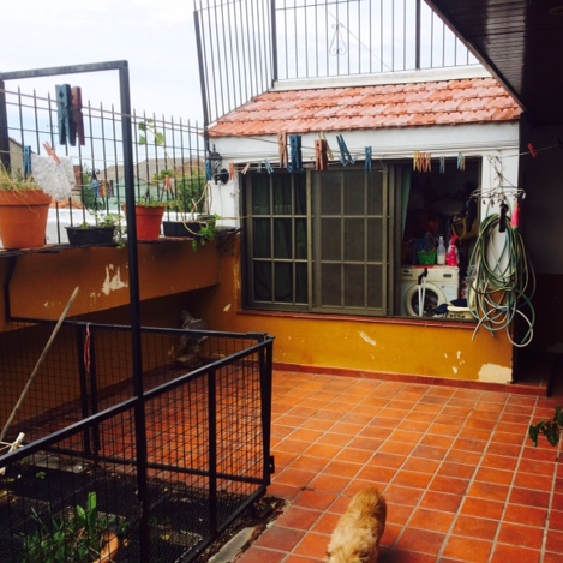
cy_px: 285
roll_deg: +1.6
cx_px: 327
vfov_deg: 47.2
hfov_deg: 47.0
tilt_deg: -6.6
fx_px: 644
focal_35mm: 35
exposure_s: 1/1368
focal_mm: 4.15
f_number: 2.2
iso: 32
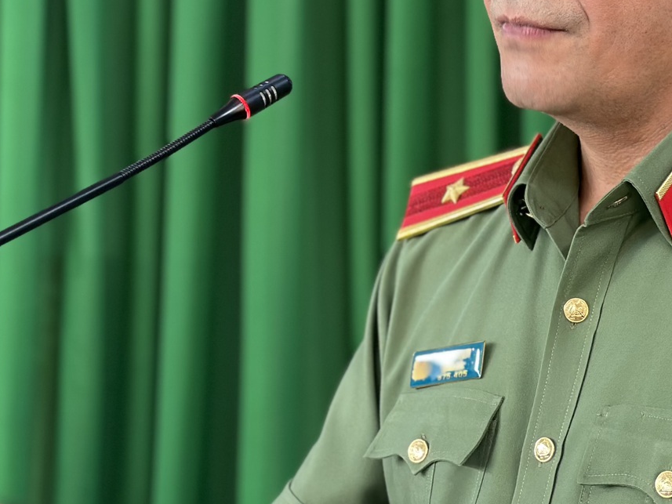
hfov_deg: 17.5
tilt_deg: +4.7
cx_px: 489
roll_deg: -0.6
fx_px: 2175
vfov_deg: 13.2
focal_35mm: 112
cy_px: 145
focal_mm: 6.86
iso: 125
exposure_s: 1/50
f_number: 1.78
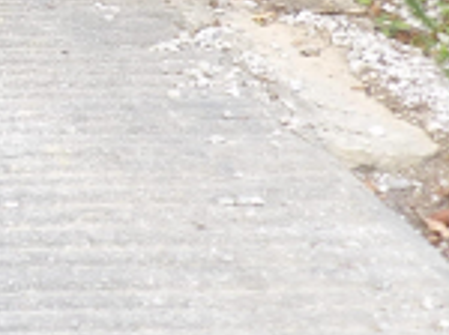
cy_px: -251
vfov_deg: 12.7
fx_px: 1386
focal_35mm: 107
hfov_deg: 16.8
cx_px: -217
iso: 100
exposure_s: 1/54
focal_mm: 4.3
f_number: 2.8
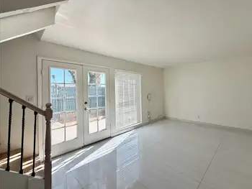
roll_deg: +1.2
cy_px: 90
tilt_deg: -0.3
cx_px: 143
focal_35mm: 16
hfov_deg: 93.9
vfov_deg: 78.1
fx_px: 117
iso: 50
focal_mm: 2.22
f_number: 2.2
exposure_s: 1/361
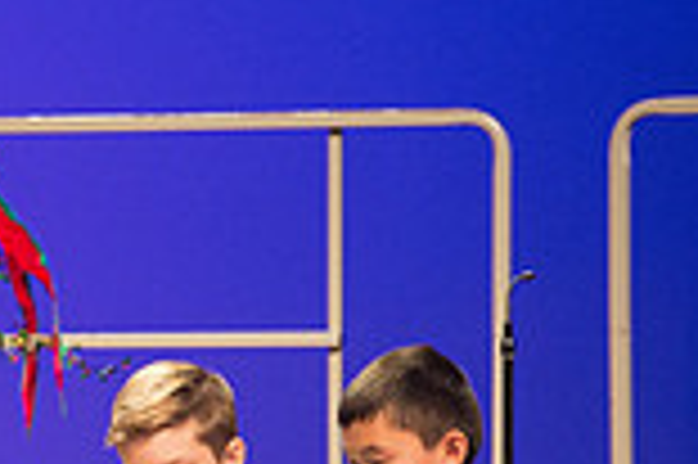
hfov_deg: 2.7
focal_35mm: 750
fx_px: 14526
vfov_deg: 1.8
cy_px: 831
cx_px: -342
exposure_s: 1/125
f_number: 2.8
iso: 2500
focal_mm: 200
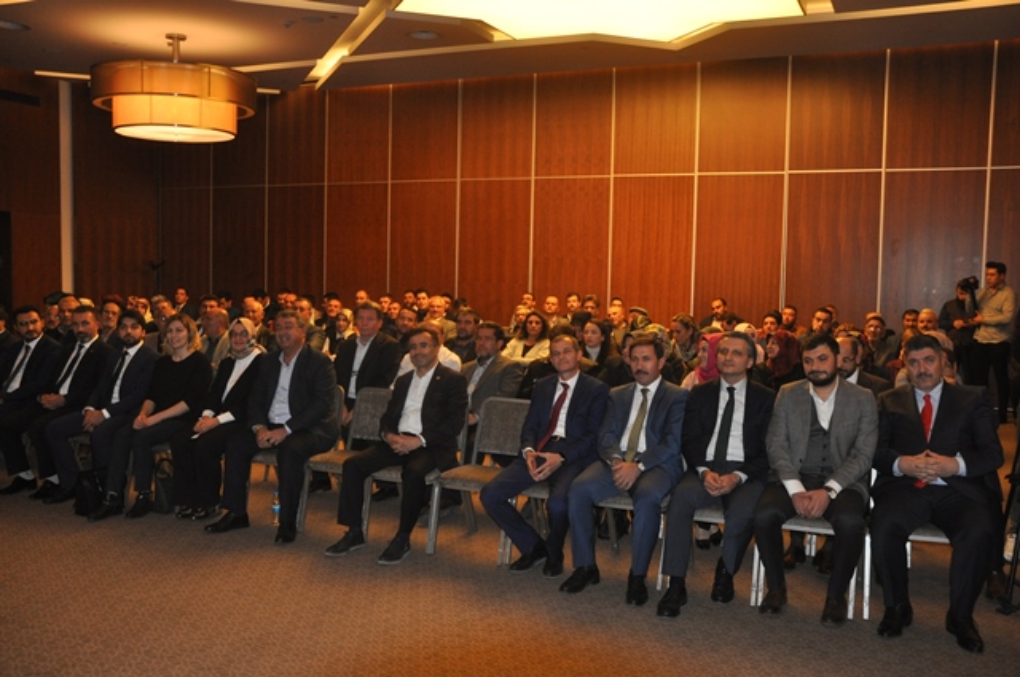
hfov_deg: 53.2
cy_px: 338
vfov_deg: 36.8
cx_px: 510
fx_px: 1019
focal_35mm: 36
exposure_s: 1/60
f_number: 3.8
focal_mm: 24
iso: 800
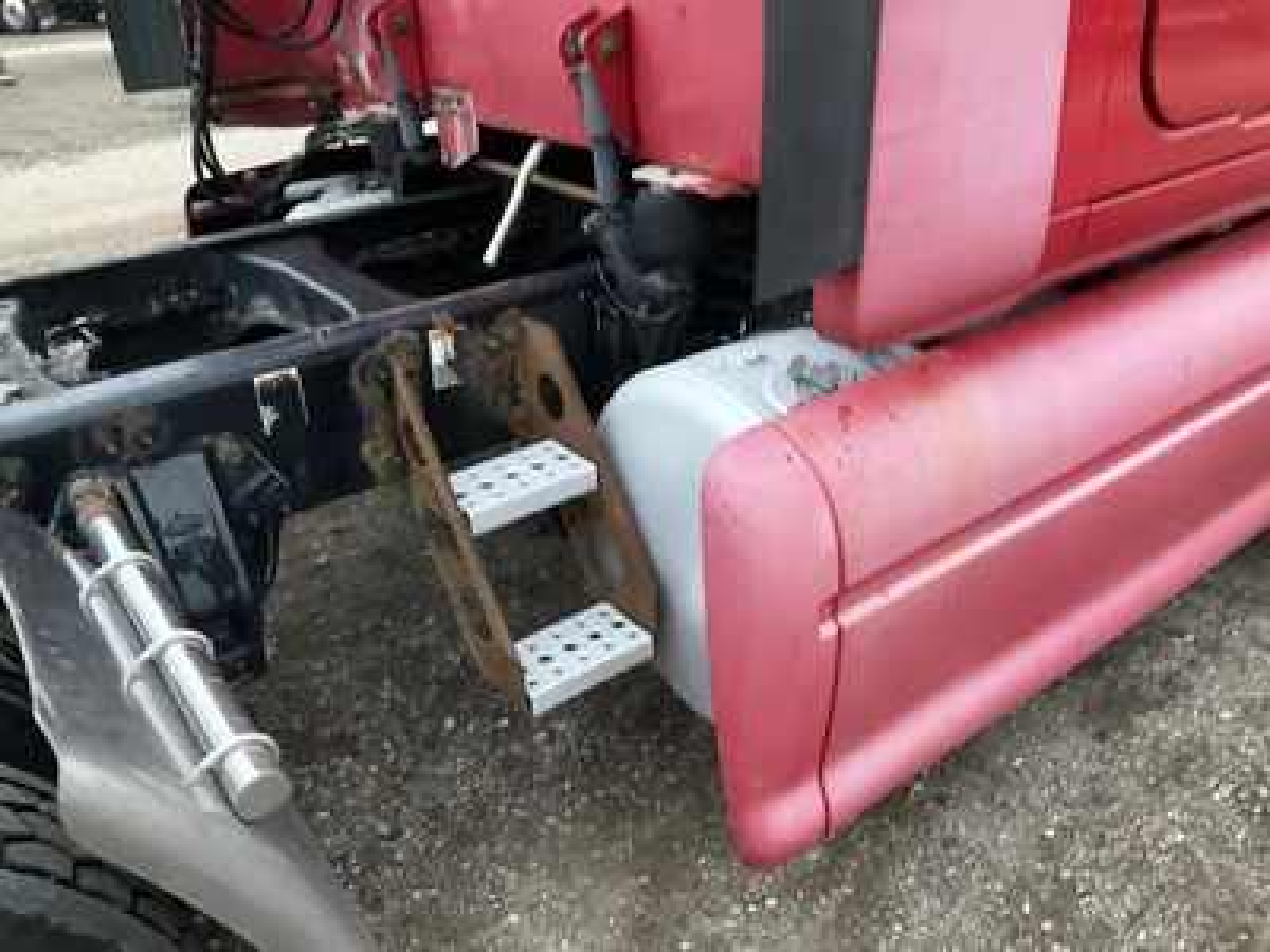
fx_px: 1064
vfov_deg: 48.2
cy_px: 476
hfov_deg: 61.7
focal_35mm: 29
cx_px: 635
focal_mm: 3
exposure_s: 1/30
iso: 400
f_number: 1.8
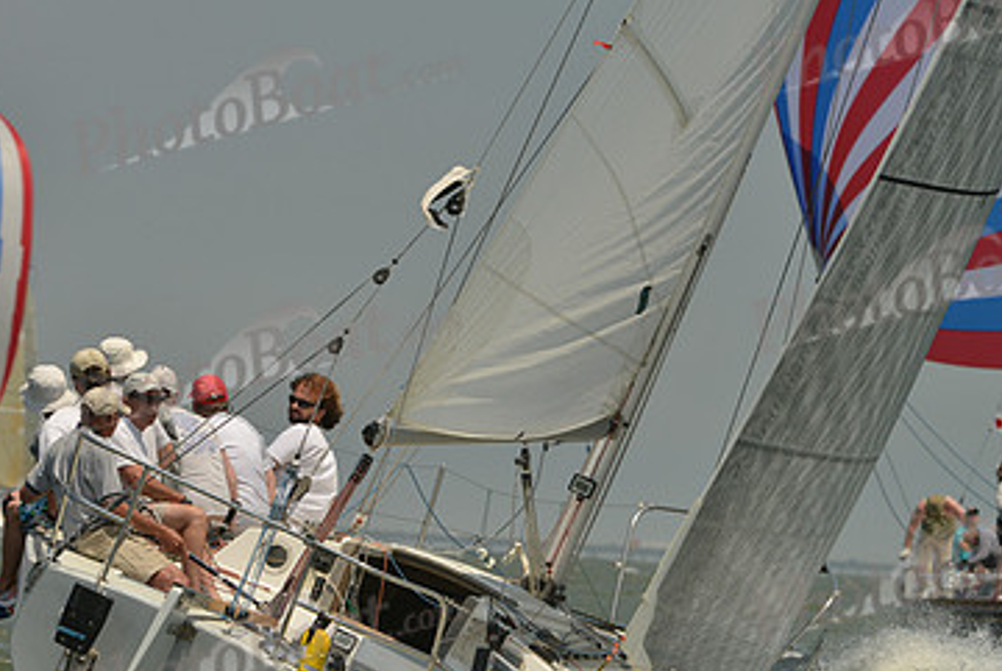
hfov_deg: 3.9
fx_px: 14797
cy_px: 466
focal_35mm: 531
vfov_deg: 2.6
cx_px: 610
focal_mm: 330
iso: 400
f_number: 10
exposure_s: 1/1250
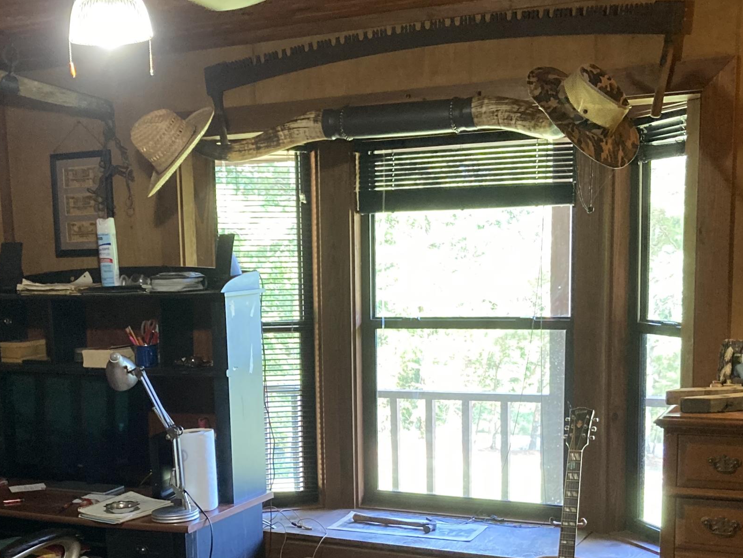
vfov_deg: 27.0
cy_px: 445
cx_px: 263
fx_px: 1138
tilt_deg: -10.8
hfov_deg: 35.9
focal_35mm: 53
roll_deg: +2.4
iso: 250
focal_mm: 3.99
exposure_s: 1/40
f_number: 1.8
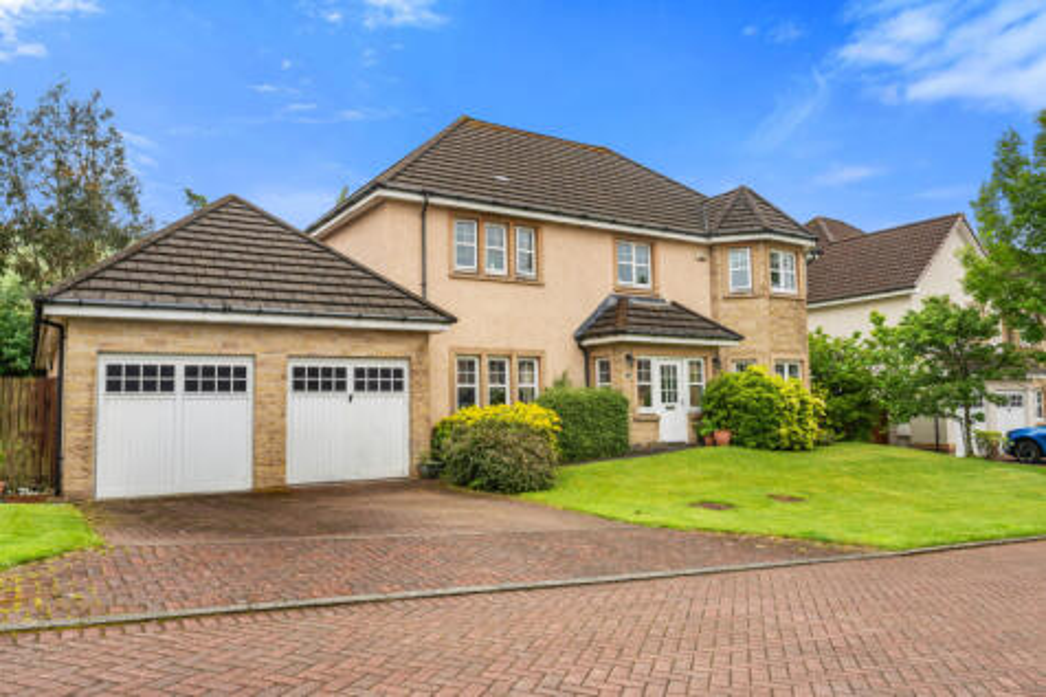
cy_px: 348
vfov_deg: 49.5
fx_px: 755
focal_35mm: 26
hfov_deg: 69.4
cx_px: 523
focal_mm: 26
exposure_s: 1/250
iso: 800
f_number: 8
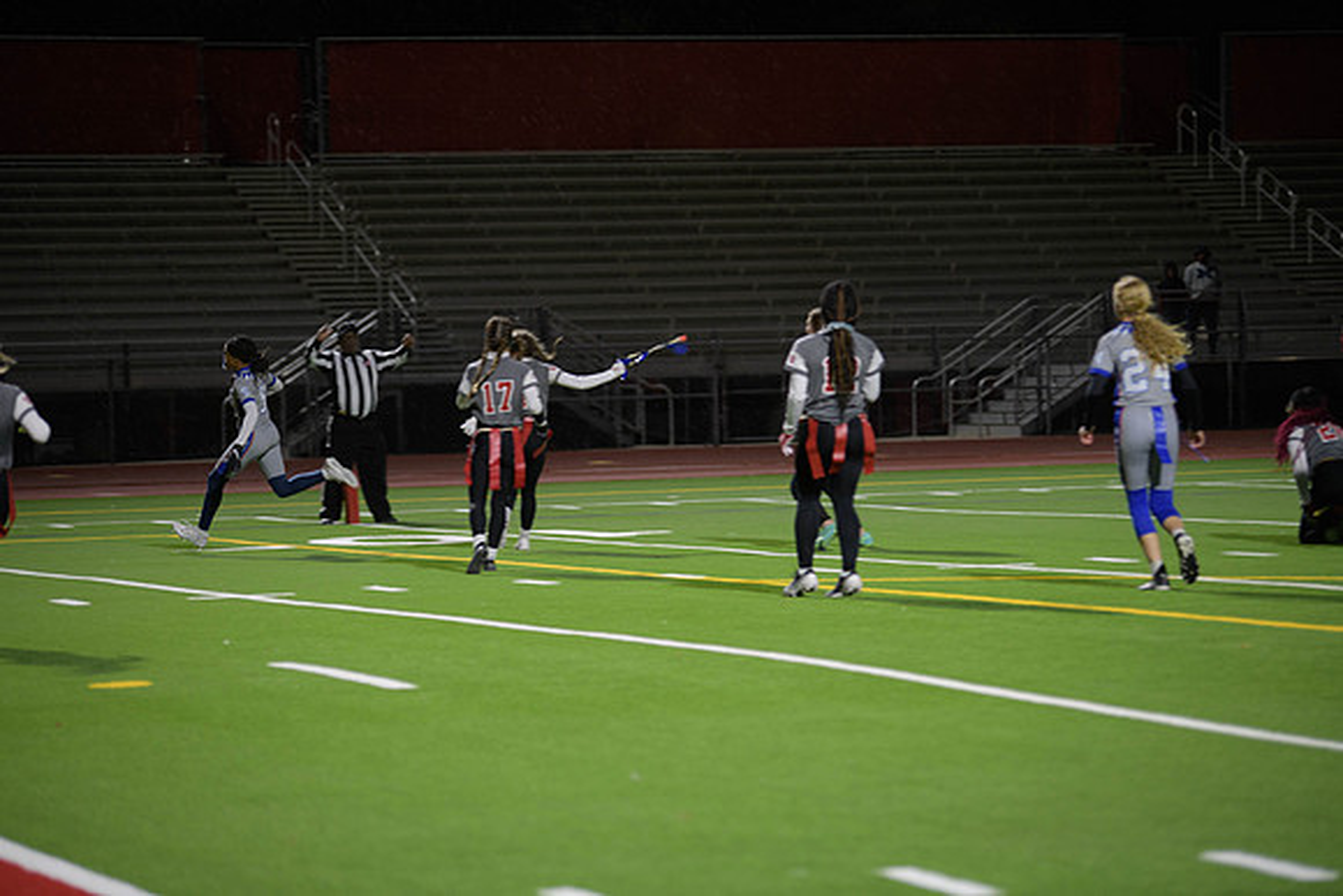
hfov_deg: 14.7
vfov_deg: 9.8
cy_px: 448
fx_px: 5224
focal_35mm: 140
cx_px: 672
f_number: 2.8
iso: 900
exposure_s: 1/200
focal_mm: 140
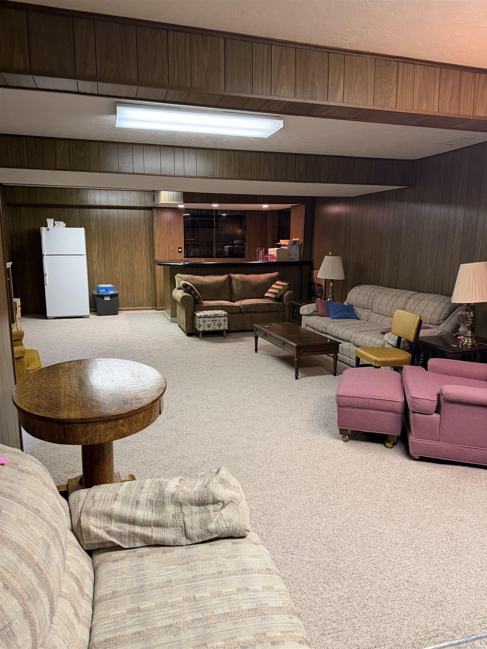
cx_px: 244
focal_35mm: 24
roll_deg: -1.7
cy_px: 324
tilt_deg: -10.3
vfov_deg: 71.6
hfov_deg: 56.8
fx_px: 450
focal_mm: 6.76
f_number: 1.78
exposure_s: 1/60
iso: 320
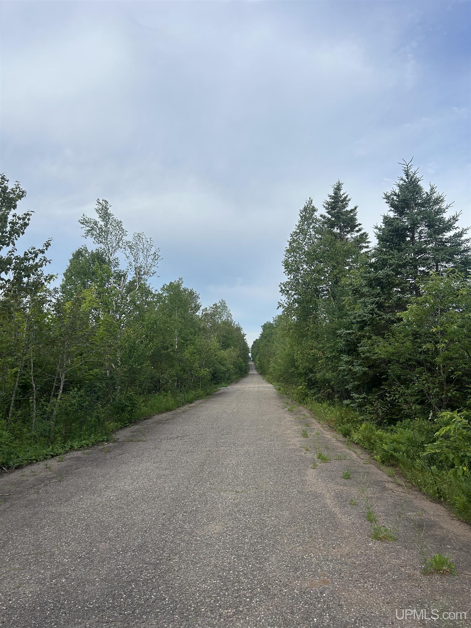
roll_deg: +0.1
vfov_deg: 67.3
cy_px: 314
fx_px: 472
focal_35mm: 26
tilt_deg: +7.6
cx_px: 236
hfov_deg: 53.1
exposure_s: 1/3257
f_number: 1.5
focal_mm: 5.7
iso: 50
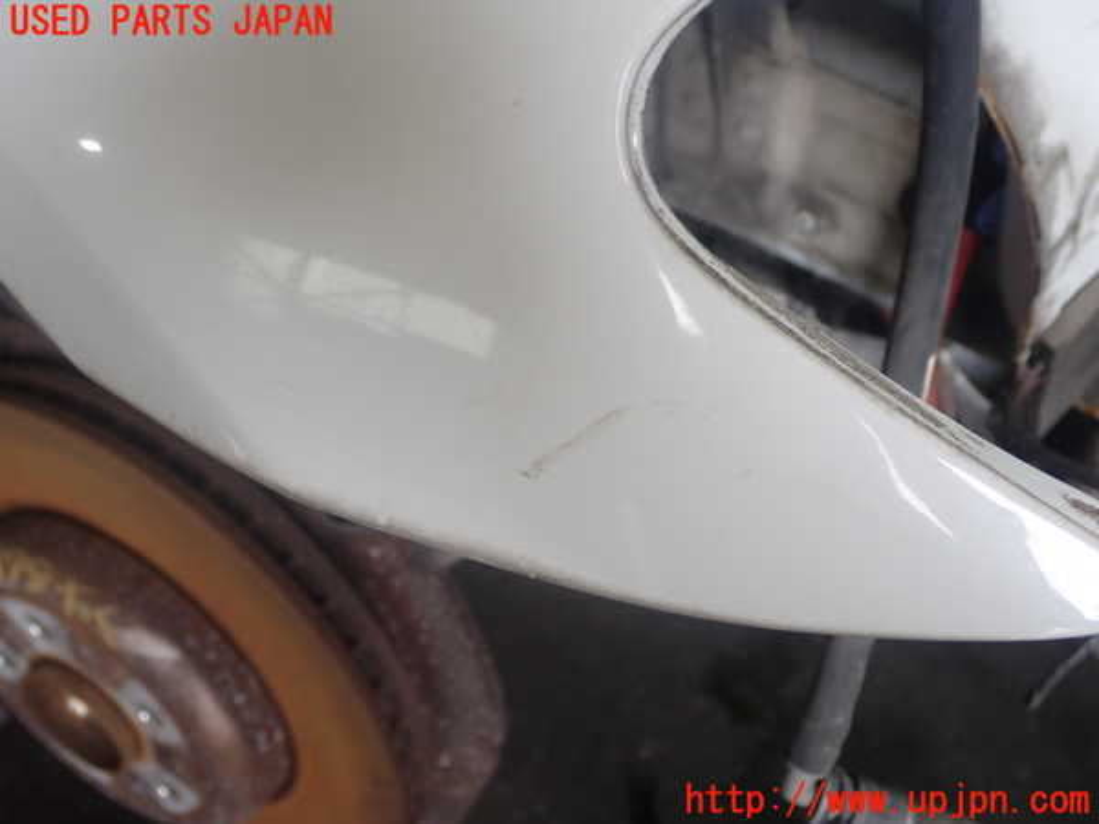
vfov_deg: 32.9
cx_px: 550
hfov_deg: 42.9
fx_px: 1397
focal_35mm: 44
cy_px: 412
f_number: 2.9
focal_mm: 7.84
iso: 200
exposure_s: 1/80
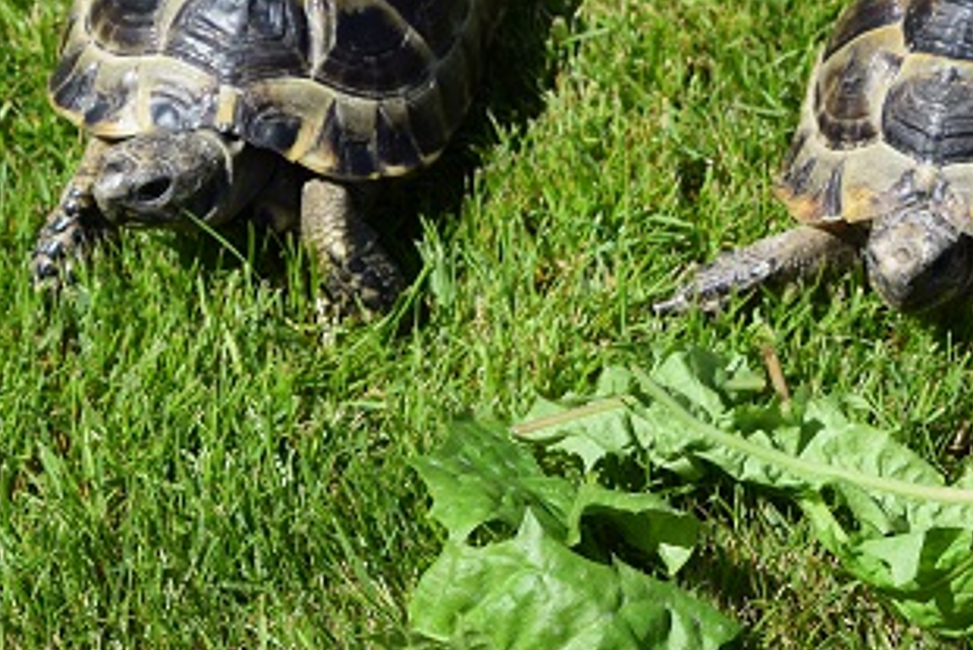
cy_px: 369
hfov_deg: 8.2
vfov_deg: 5.5
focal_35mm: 251
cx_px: 945
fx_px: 6795
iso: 200
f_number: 9
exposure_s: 1/320
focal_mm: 65
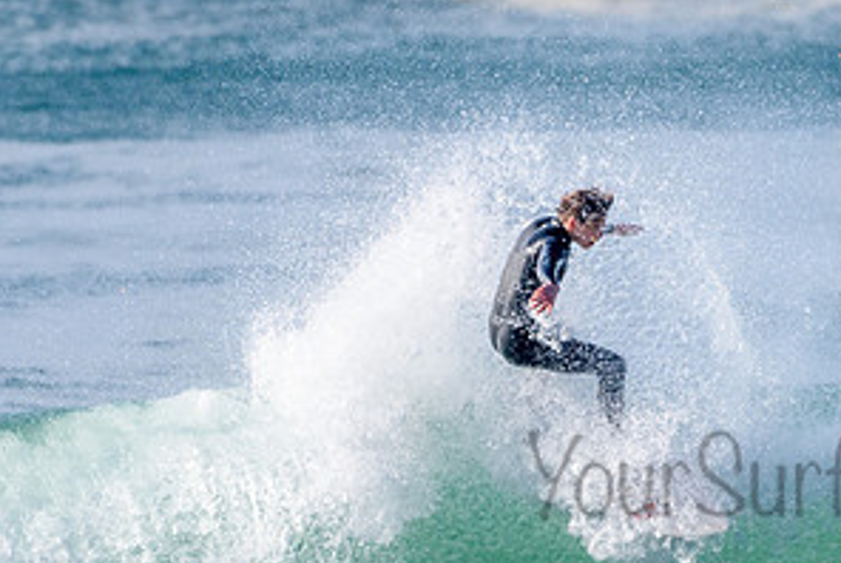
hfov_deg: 1.4
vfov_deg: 0.9
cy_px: 451
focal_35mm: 1469
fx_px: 34350
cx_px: 821
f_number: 5.6
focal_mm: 500
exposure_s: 1/2000
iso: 360
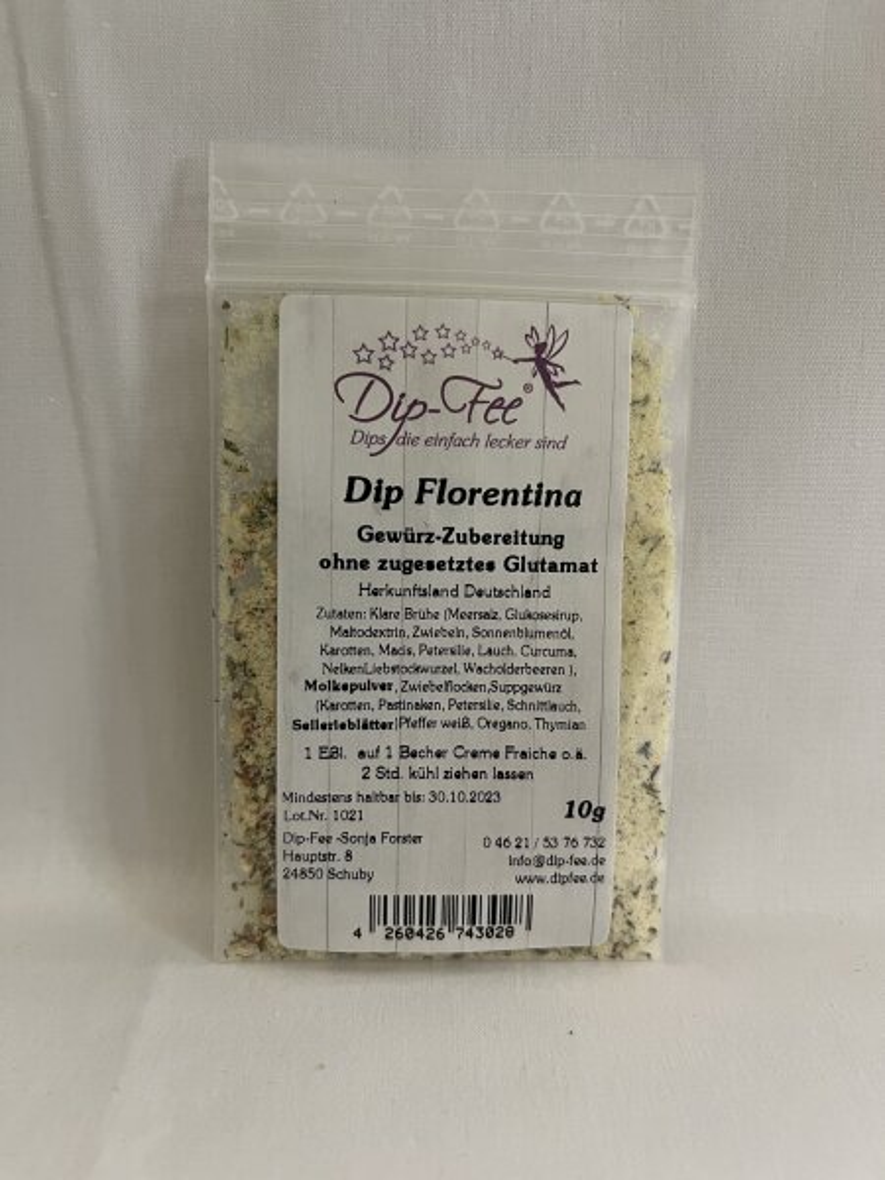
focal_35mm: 26
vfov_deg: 67.3
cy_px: 590
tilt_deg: -17.5
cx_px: 442
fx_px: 886
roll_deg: -1.2
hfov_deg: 53.1
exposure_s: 1/50
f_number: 1.6
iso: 250
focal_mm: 5.1
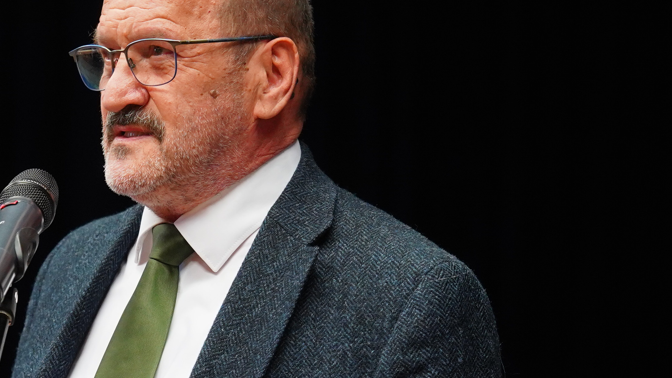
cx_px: 184
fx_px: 3510
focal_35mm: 197
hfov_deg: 10.9
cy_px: 310
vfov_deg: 6.2
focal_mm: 70
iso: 1250
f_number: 2.8
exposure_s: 1/160
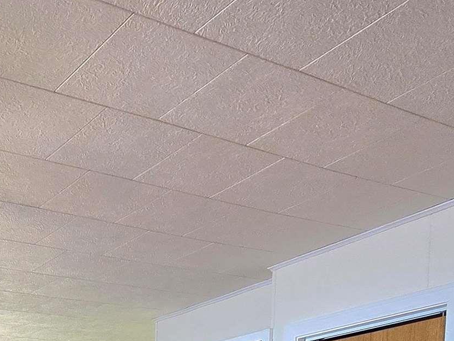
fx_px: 630
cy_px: 573
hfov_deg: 35.9
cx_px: 2
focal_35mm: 48
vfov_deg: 22.1
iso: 100
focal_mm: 2.2
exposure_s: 1/120
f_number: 2.2
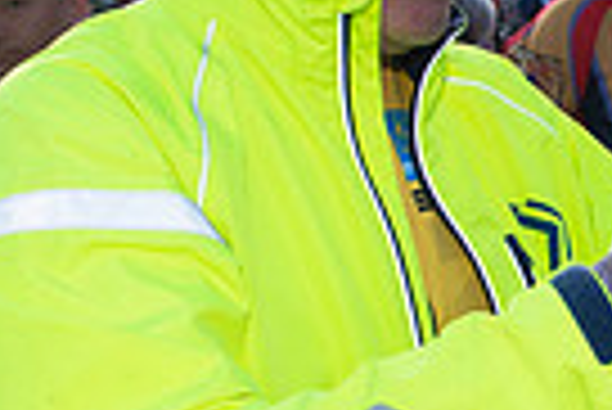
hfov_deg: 15.8
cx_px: 747
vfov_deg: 11.1
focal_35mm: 124
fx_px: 2110
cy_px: 237
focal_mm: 29
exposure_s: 1/100
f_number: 8
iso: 640
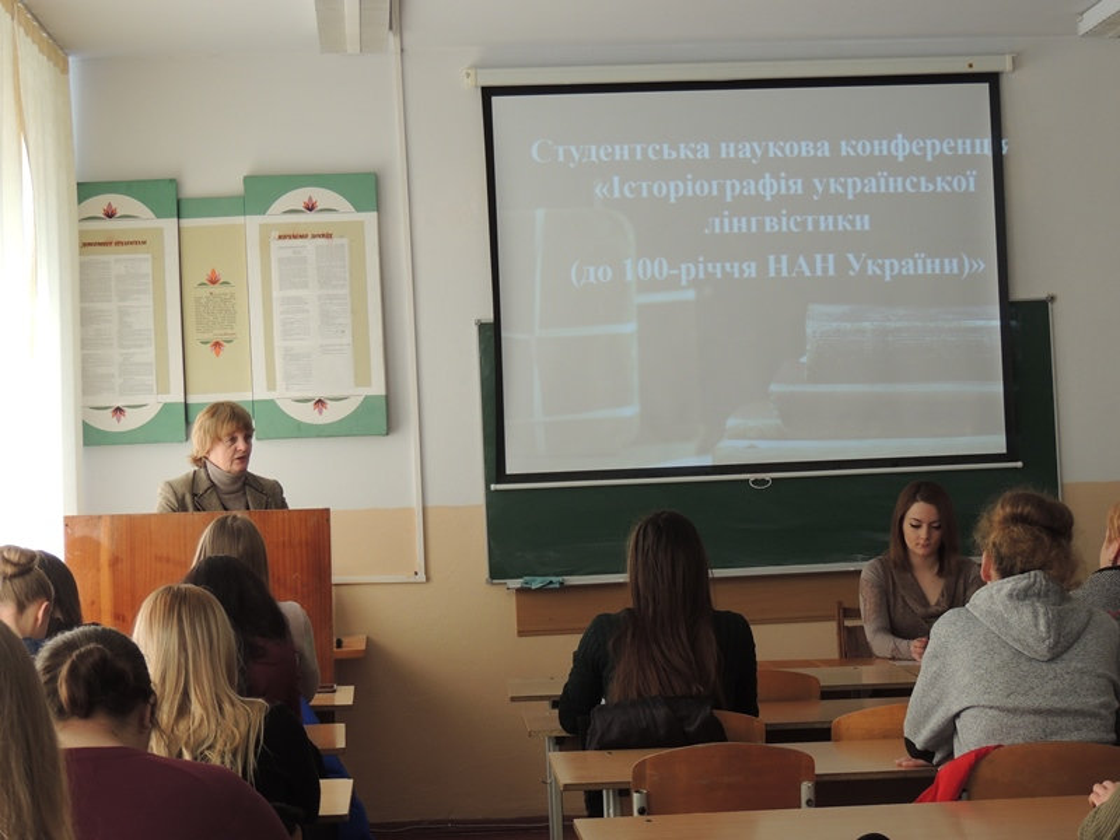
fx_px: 2427
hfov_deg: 26.0
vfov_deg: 19.6
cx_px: 560
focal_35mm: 75
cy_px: 420
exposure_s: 1/100
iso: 180
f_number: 3.9
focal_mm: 13.3
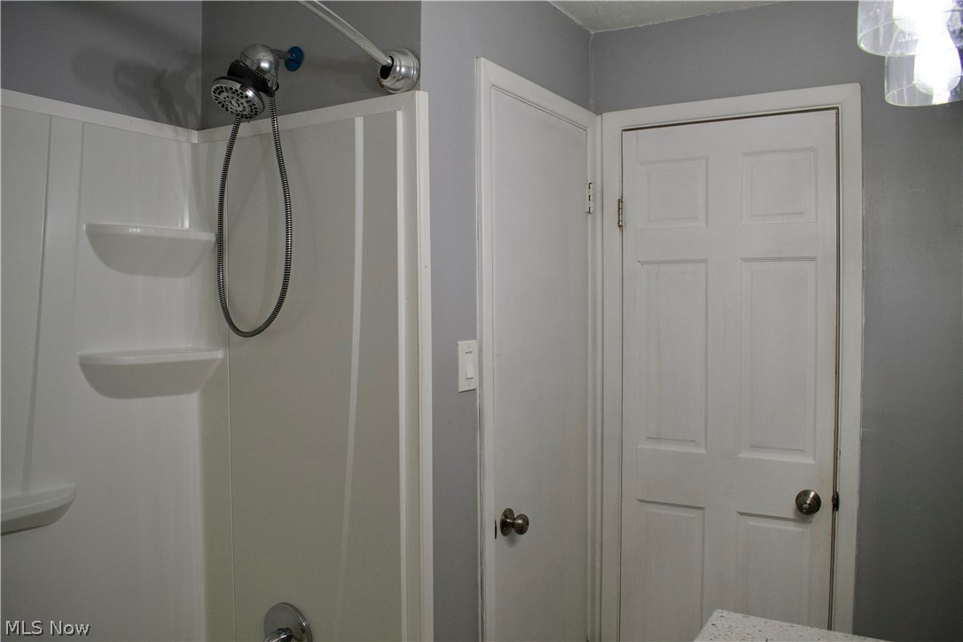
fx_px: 722
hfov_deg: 67.4
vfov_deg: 47.9
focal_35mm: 27
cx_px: 482
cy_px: 321
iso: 1250
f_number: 5.6
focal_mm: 18
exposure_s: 1/125
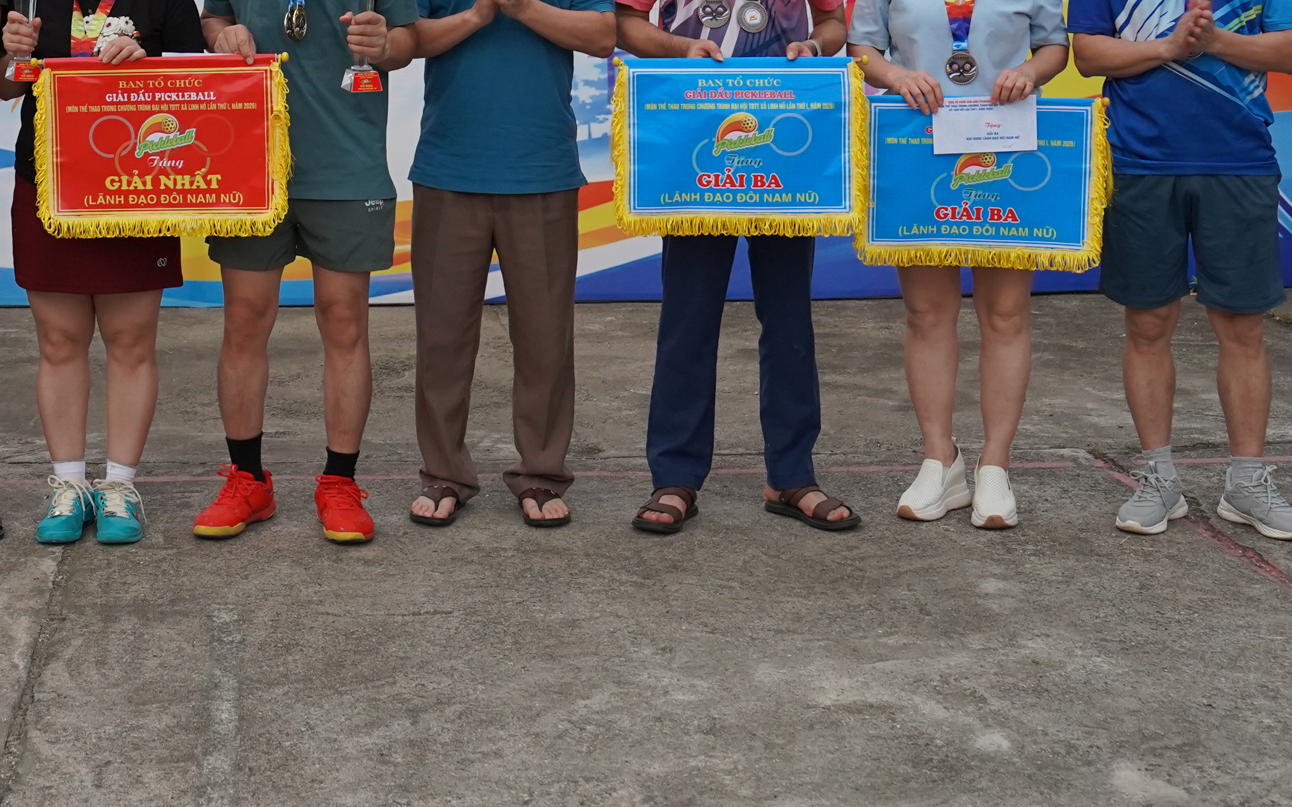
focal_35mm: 67
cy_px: -126
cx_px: 227
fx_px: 2359
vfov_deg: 18.5
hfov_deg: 29.8
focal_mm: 28
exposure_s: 1/160
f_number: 4
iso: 2000
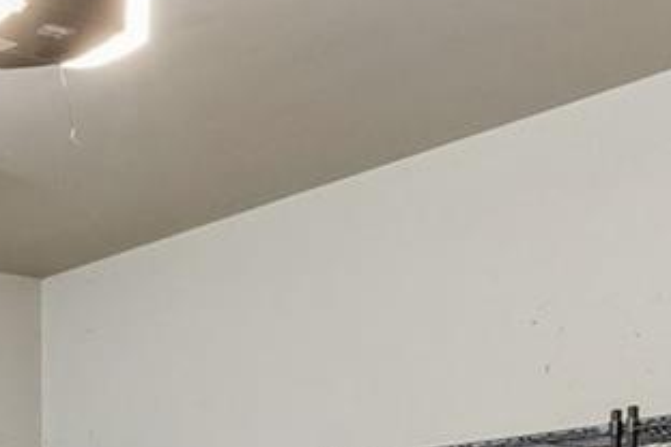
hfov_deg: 19.2
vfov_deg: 14.7
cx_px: -482
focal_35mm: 85
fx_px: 1576
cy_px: 733
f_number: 8
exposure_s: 1/6
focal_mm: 11
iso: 500
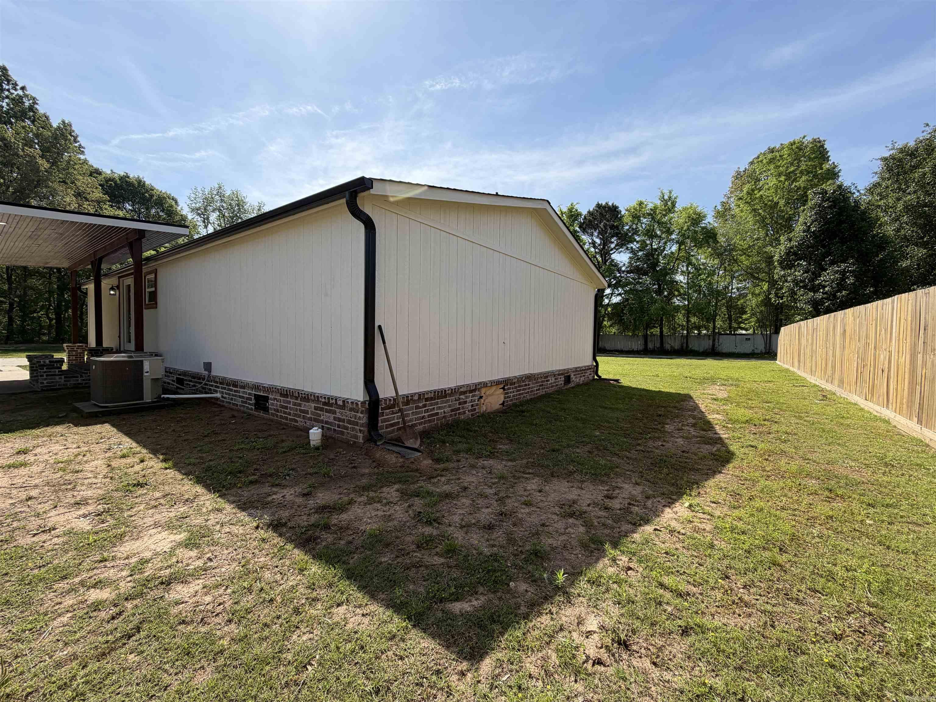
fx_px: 379
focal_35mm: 14
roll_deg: -1.0
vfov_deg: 85.7
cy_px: 351
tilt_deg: -2.2
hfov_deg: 102.1
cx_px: 468
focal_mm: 2.22
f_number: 2.2
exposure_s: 1/901
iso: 20
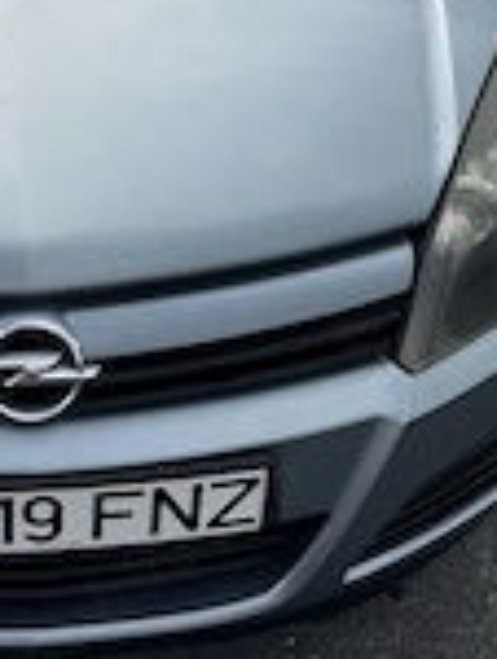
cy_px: -31
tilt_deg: -28.3
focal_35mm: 64
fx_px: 1222
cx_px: 4
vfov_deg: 28.0
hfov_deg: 22.2
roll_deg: +1.1
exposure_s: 1/980
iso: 80
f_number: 1.78
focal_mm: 6.76
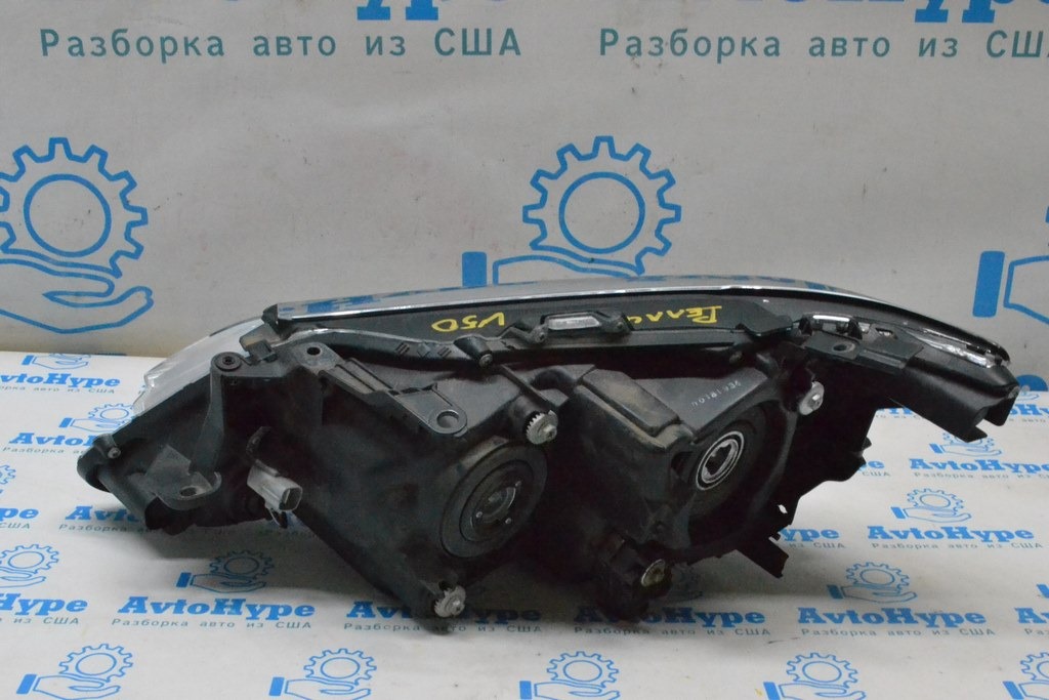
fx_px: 1399
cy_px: 350
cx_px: 524
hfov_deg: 41.1
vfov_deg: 28.1
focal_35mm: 48
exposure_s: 1/100
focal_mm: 32
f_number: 14
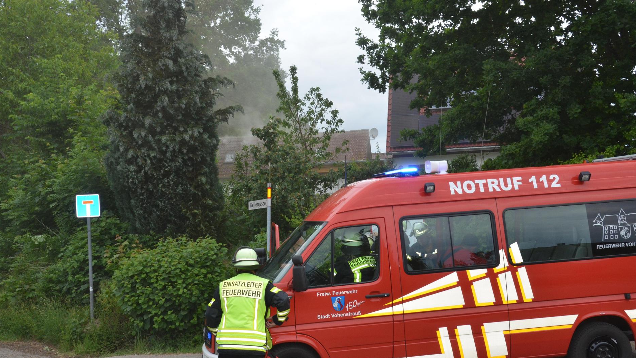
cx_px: 320
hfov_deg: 41.7
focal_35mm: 50
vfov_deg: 24.2
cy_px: 193
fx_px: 835
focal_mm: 31
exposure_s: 1/250
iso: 800
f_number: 14
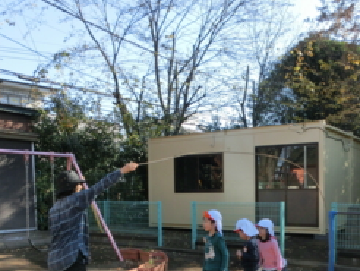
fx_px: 406
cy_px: 208
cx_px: 246
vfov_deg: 35.9
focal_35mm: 39
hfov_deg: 46.9
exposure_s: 1/500
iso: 80
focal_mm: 4.24
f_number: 3
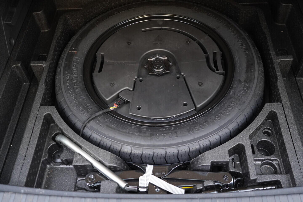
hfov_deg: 53.1
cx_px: 152
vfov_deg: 36.9
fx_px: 303
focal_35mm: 36
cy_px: 101
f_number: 2.8
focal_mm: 24
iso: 1000
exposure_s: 1/40
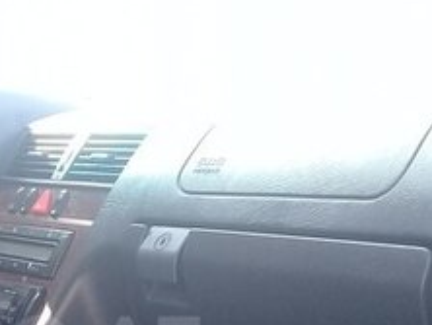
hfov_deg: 20.6
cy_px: 345
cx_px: 2
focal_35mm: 92
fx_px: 1149
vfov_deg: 15.7
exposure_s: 1/50
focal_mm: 3.3
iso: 64
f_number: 2.2
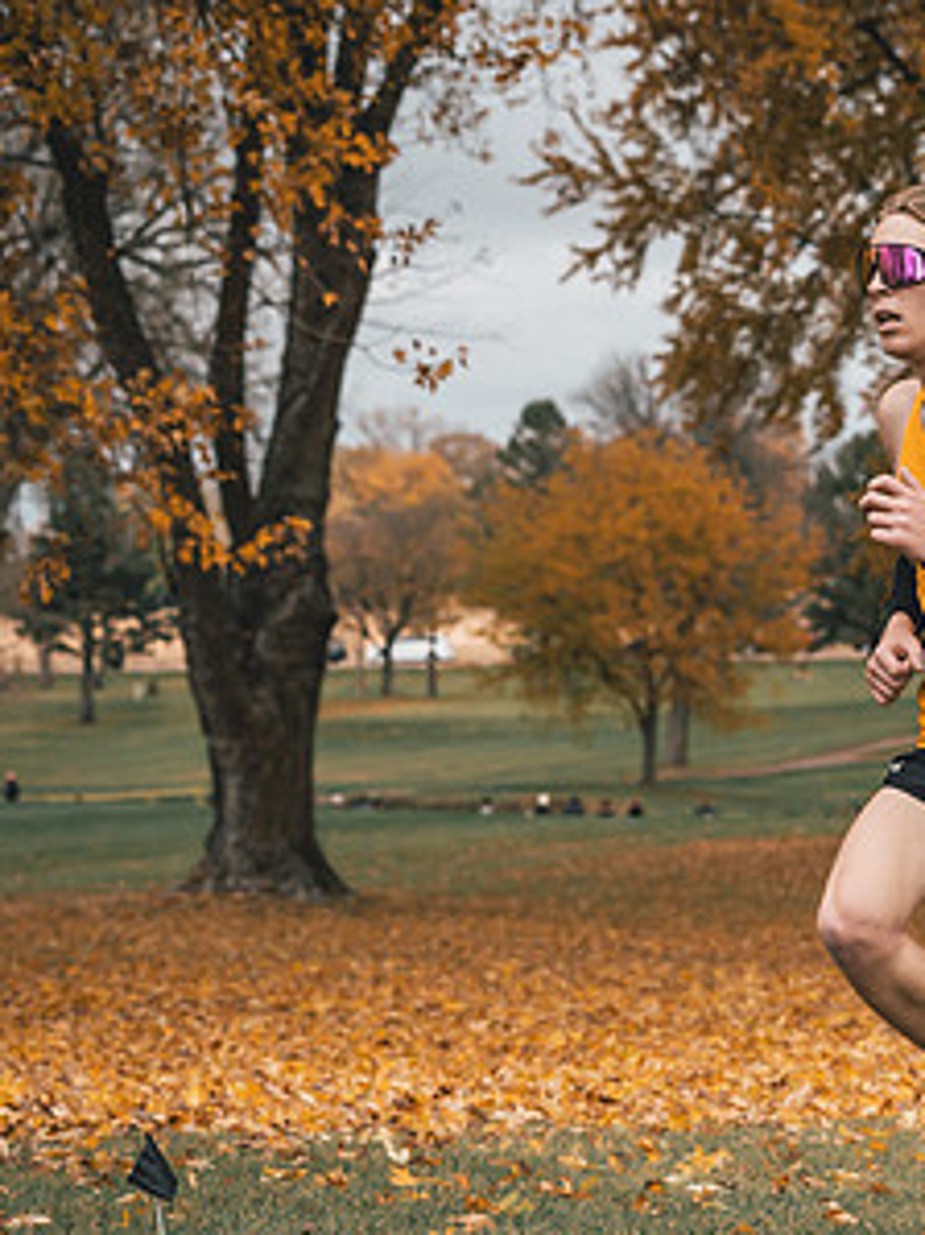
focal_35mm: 155
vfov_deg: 12.7
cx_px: 1083
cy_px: 721
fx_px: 5526
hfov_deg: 9.4
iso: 400
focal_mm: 76
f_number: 6.3
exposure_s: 1/800
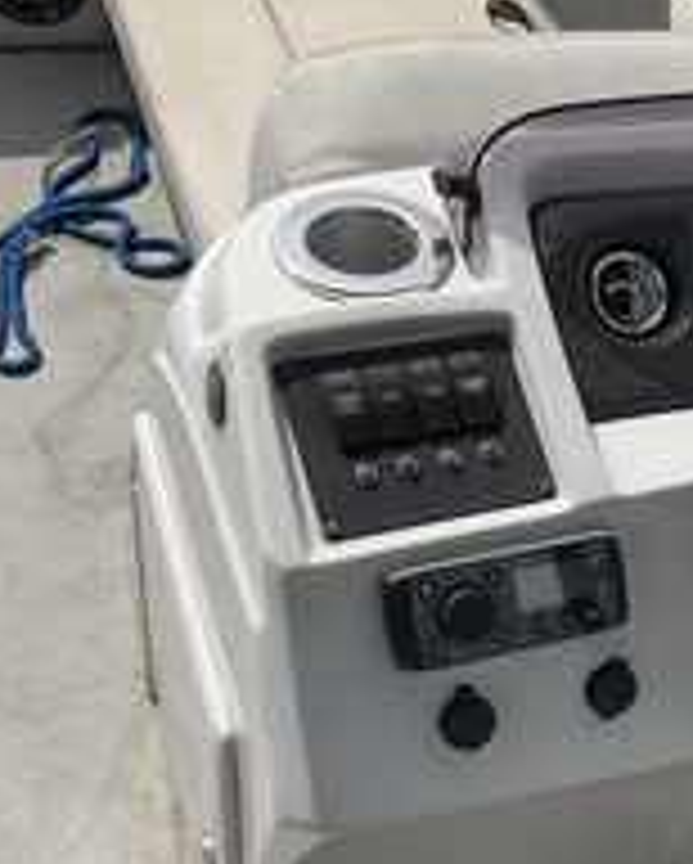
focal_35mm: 59
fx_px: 1510
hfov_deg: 23.7
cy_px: 626
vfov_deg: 31.5
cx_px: 814
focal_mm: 3
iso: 25
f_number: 1.8
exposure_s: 1/1675
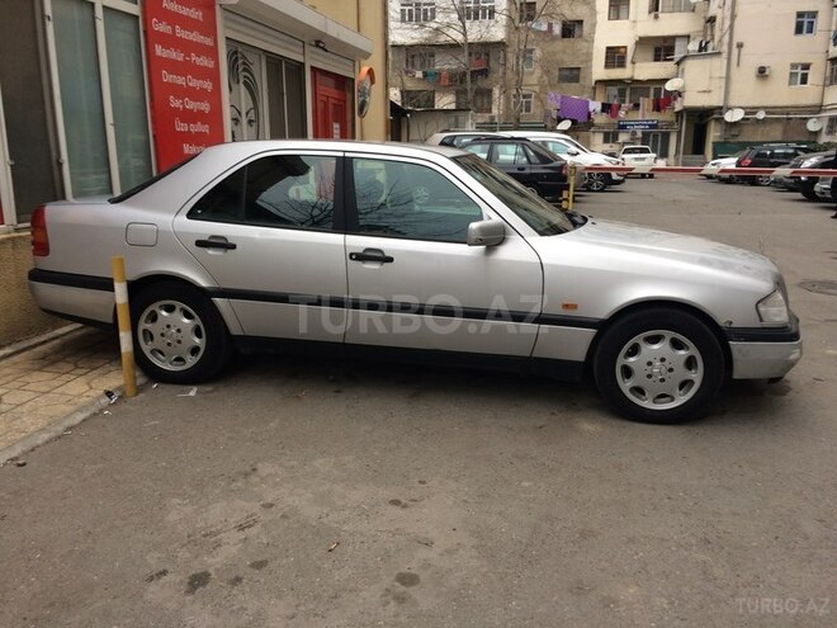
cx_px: 418
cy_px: 314
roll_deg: -0.4
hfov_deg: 61.7
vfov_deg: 48.2
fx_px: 701
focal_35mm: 29
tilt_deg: -14.6
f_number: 2.2
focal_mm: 4.15
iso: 50
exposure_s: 1/50
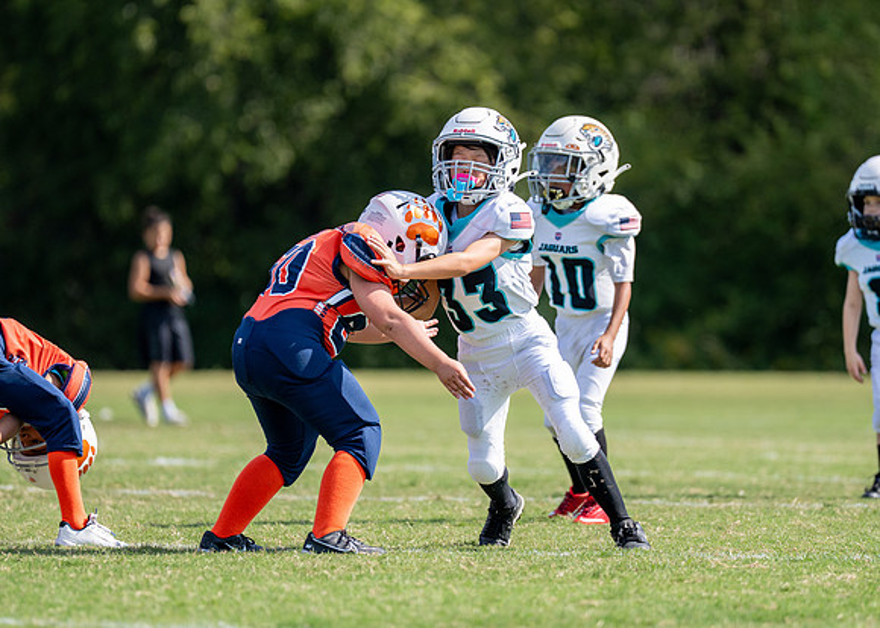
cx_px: 485
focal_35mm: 315
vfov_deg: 4.6
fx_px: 7880
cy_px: 295
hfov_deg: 6.4
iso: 160
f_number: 2.8
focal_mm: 200
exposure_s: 1/2500
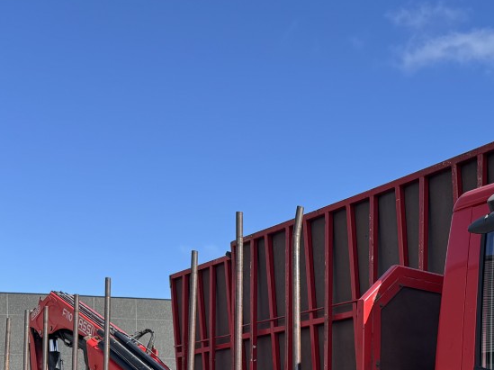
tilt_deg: -0.6
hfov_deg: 29.2
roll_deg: +1.0
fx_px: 898
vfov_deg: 21.3
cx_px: 468
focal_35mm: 63
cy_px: 467
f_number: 1.78
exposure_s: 1/1818
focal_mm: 6.76
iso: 80
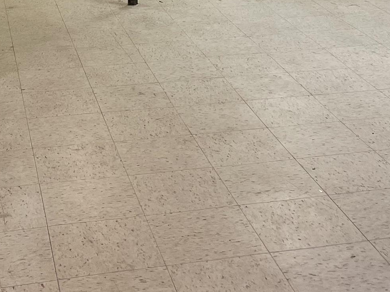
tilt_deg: -5.4
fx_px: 878
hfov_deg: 25.0
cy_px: -149
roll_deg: +1.4
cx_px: 147
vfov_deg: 17.0
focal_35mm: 78
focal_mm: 5.1
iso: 125
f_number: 1.6
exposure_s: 1/120
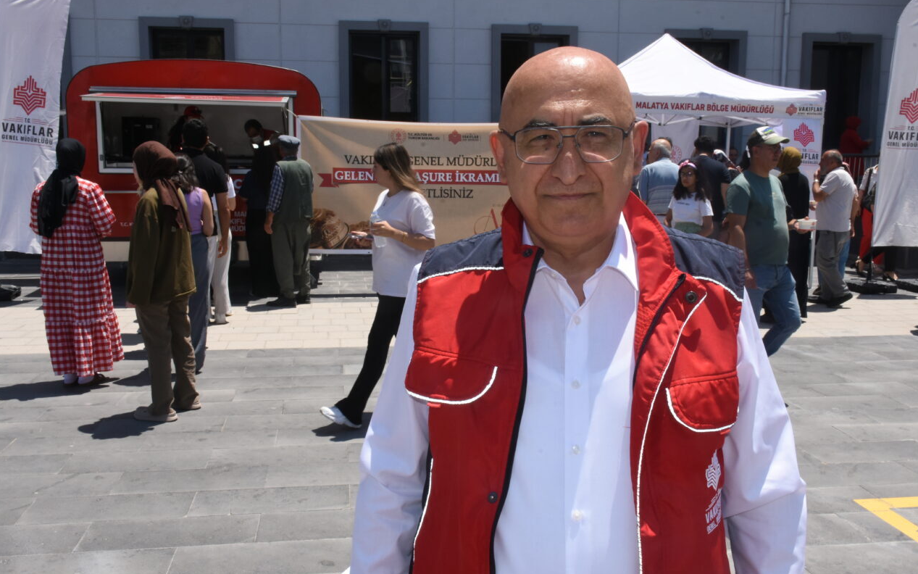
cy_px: 277
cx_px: 461
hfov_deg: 54.6
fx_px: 889
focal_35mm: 36
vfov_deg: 35.8
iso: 640
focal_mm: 23
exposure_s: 1/250
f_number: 18
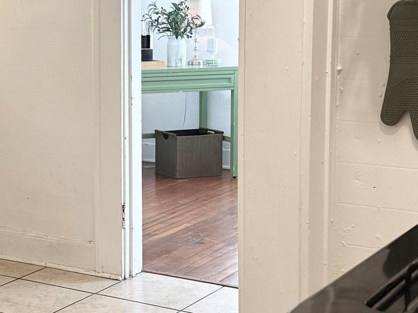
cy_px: 117
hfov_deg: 33.0
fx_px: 676
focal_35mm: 56
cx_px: 62
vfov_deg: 26.0
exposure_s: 1/120
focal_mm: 6.76
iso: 250
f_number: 1.78
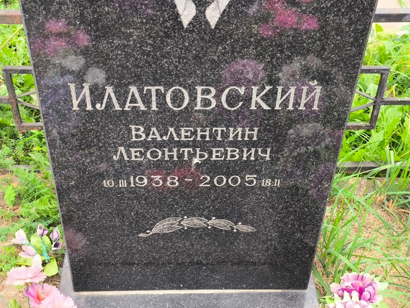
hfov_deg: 36.8
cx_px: 202
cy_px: 158
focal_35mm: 52
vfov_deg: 28.1
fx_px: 616
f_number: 1.7
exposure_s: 1/60
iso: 64
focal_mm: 4.71
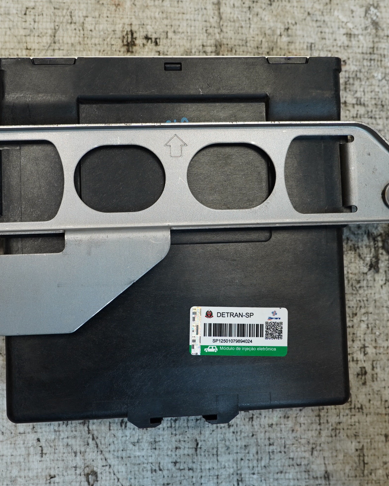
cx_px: 177
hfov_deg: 43.3
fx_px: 489
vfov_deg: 52.8
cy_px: 244
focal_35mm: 34
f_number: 4
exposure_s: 1/160
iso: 400
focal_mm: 16
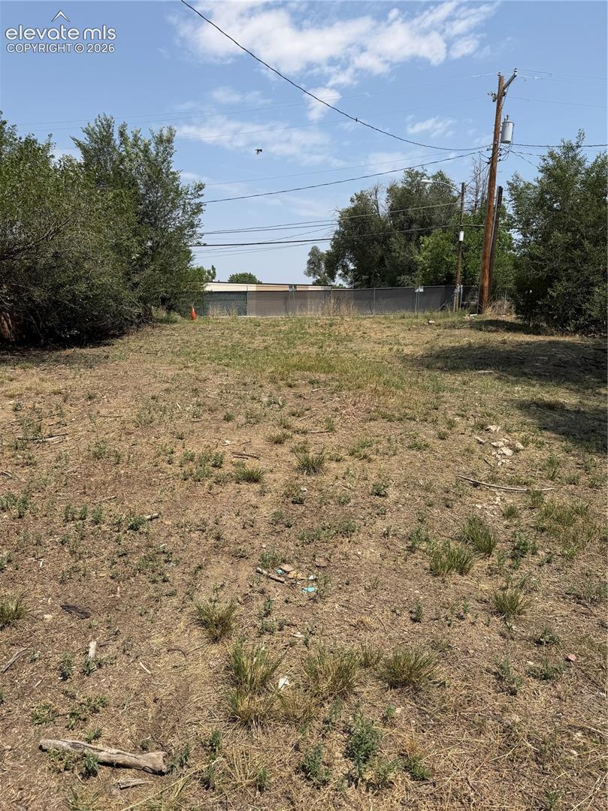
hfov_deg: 56.8
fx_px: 562
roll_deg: -1.0
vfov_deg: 71.6
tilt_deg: -8.8
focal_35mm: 24
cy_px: 406
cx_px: 304
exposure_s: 1/5319
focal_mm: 6.76
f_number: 1.78
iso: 80
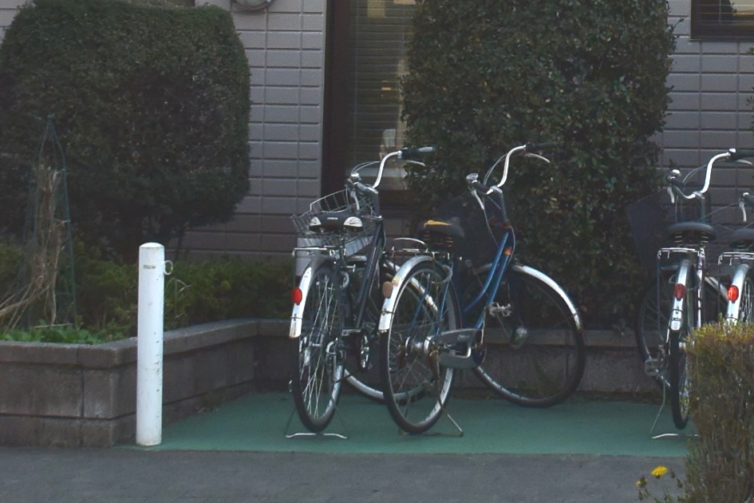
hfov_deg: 17.8
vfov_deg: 12.0
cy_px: -80
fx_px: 2346
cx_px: 772
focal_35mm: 112
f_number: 4.5
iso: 160
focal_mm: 10
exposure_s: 1/500
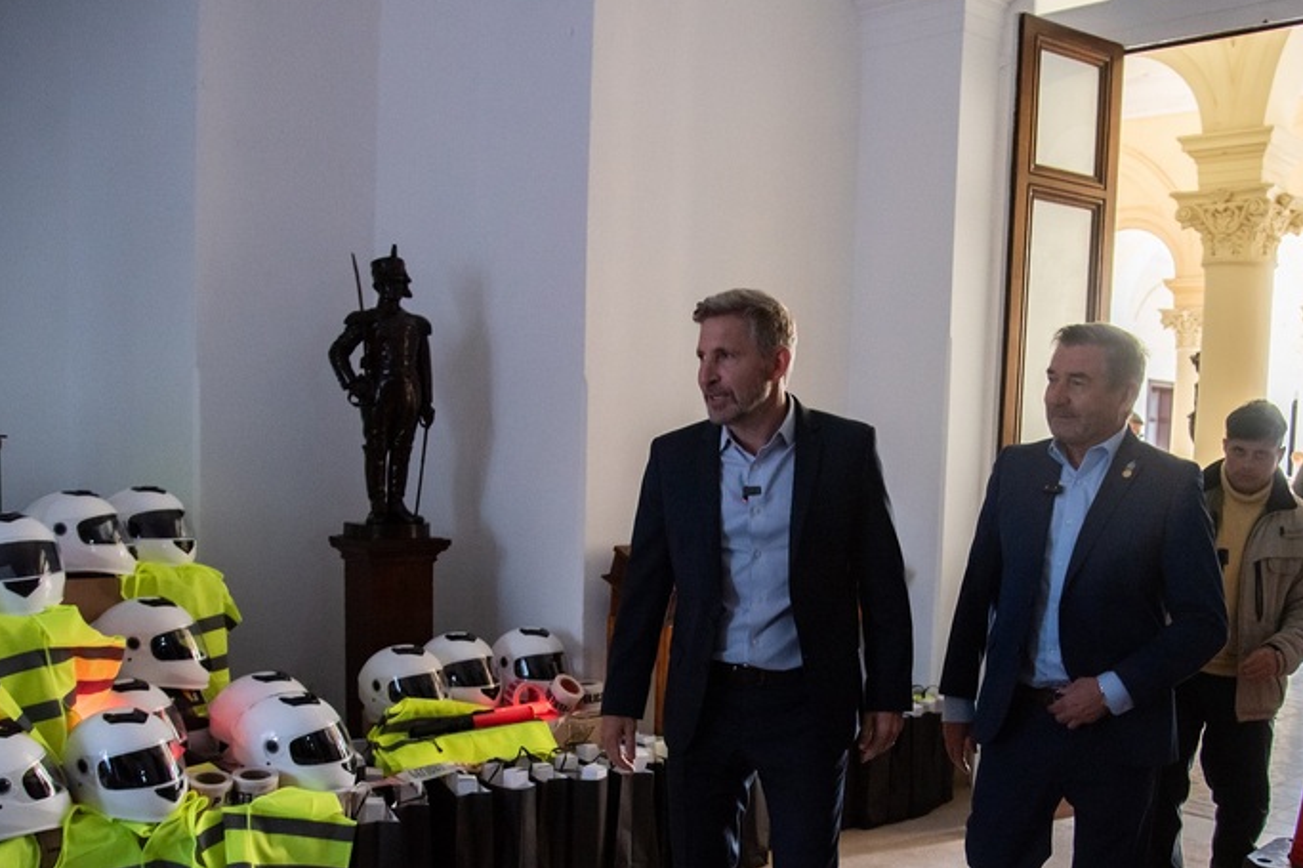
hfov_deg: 52.8
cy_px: 547
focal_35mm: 36
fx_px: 1303
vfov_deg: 36.6
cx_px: 786
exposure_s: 1/320
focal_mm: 24
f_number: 4
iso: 1600
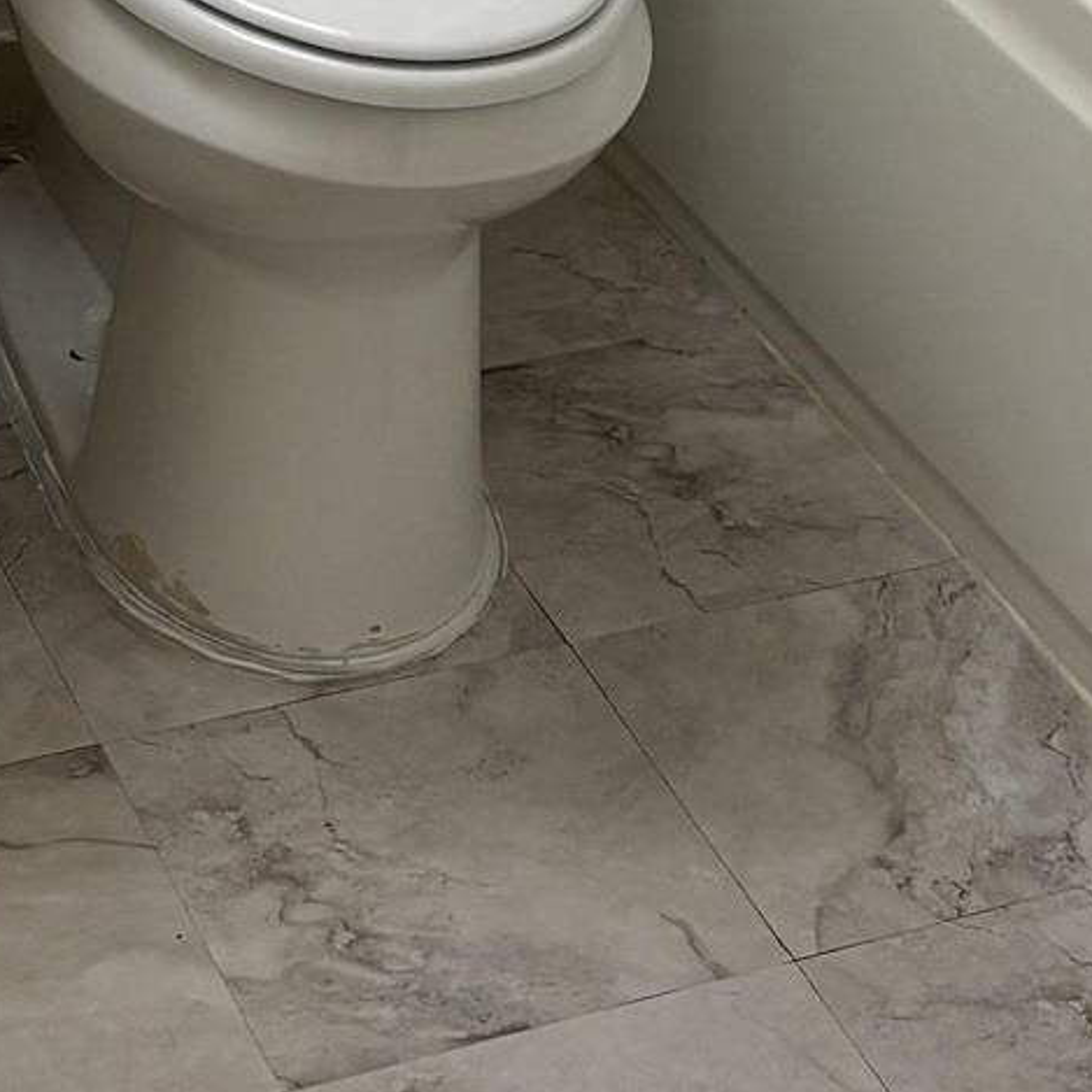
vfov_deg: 13.7
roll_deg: -6.7
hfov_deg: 15.4
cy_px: -899
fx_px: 4033
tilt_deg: -13.5
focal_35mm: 113
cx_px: 750
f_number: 1.6
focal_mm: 5.96
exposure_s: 1/60
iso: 80
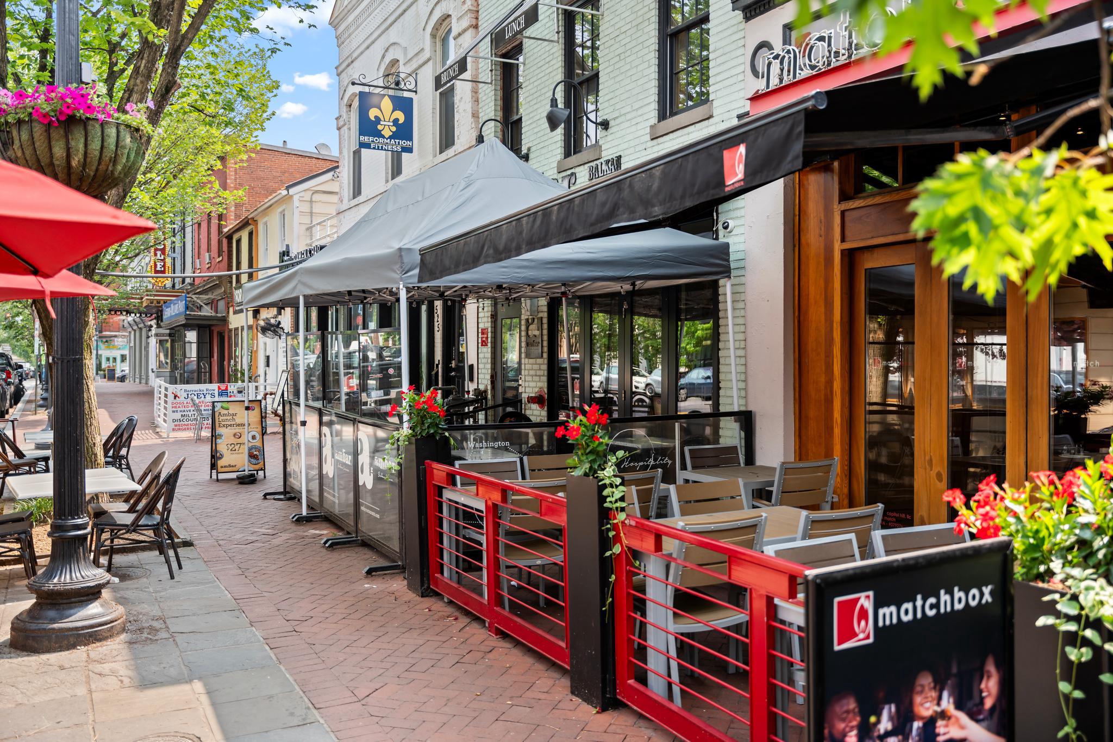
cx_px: 556
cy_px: 371
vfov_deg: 40.5
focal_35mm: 32
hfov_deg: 58.0
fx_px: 1005
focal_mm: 32.5
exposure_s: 1/500
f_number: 2.8
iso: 100
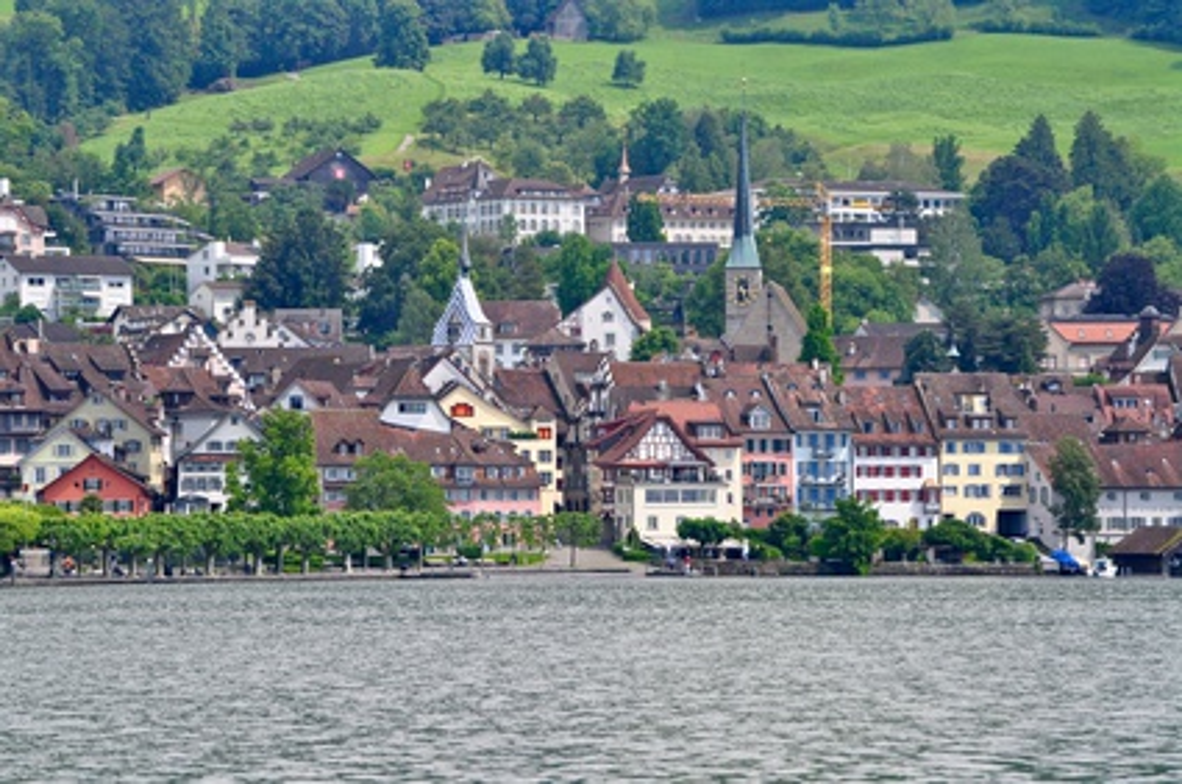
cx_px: 591
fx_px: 6147
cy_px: 392
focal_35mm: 188
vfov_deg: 7.3
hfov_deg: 11.0
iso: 200
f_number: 10
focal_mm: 125
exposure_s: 1/320
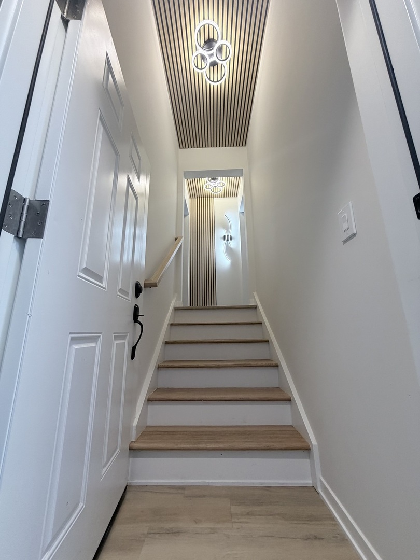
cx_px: 210
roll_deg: +0.7
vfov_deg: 102.1
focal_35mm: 14
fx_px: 226
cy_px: 280
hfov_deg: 85.7
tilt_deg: +14.2
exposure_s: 1/120
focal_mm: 2.22
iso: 250
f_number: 2.2
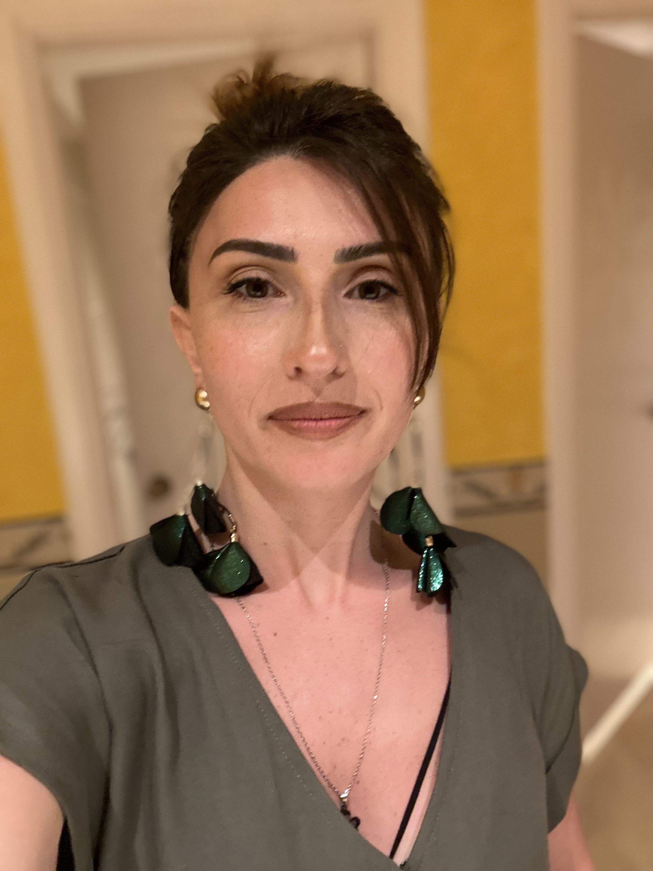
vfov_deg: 60.0
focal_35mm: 30
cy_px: 436
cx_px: 326
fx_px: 755
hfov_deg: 46.8
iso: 250
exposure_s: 1/34
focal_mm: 2.69
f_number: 1.9
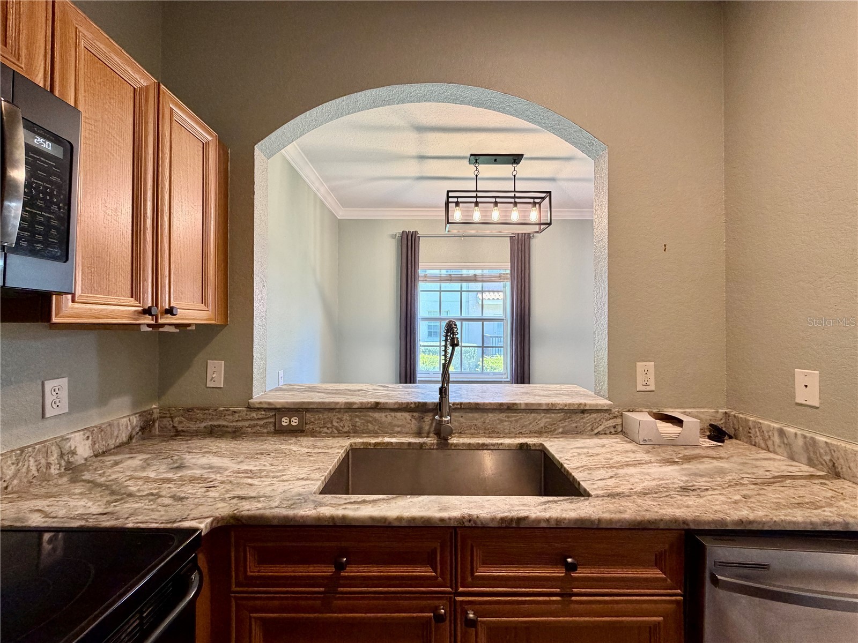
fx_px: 347
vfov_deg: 85.7
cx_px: 429
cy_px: 322
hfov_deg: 102.1
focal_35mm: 14
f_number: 2.2
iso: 200
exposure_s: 1/60
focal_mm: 2.22
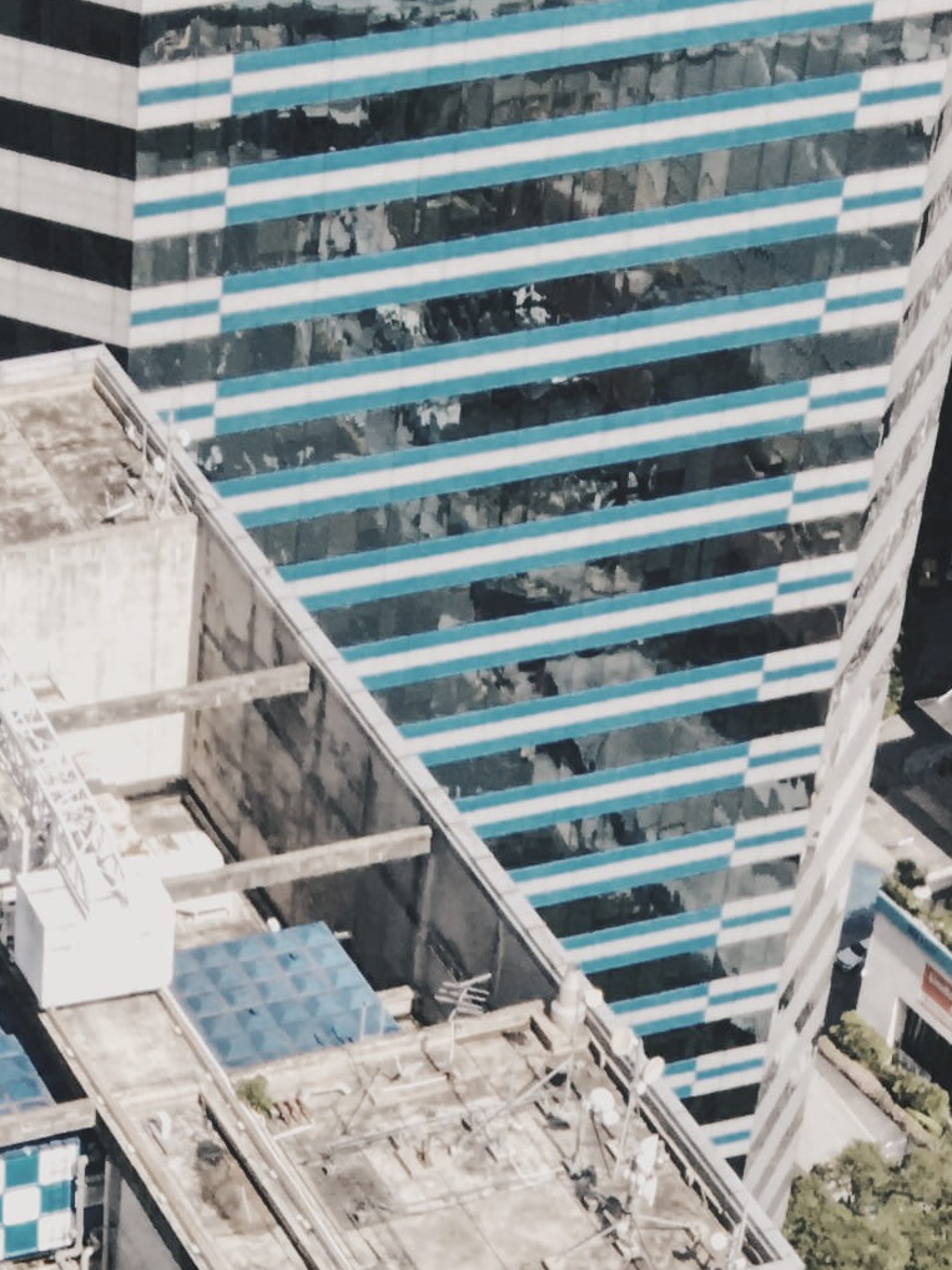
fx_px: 4216
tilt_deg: -52.2
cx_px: 146
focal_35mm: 115
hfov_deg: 12.8
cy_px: 2340
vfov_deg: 14.8
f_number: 2.2
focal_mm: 4.15
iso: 25
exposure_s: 1/263
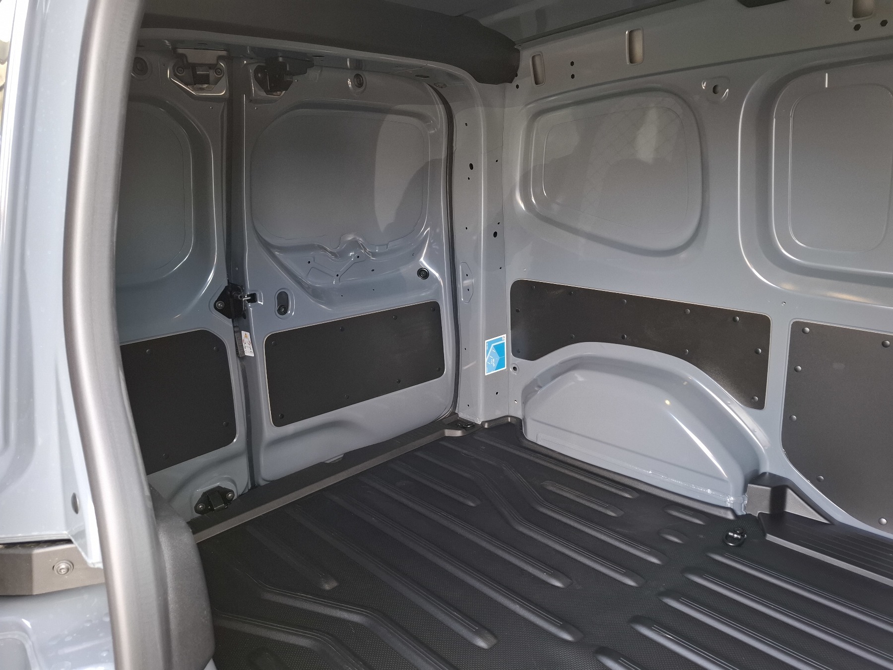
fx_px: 593
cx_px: 446
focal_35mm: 23
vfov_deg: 58.9
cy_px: 335
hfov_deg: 73.9
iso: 200
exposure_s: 1/50
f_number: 1.8
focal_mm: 5.54
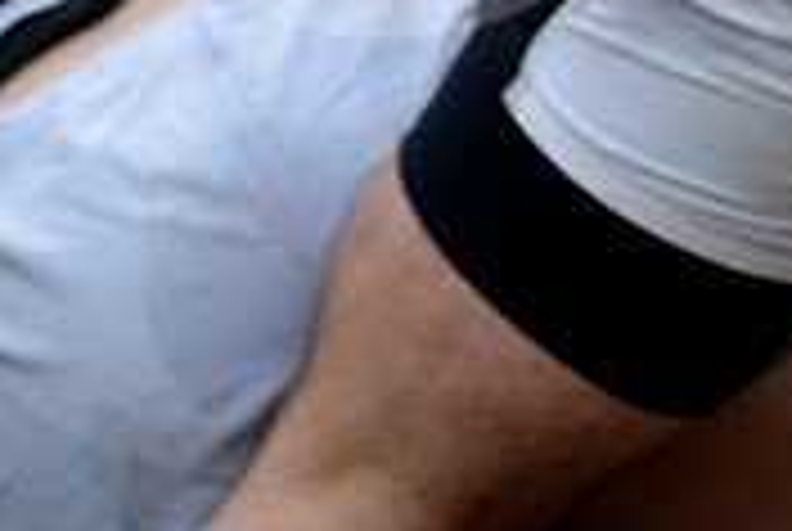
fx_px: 30455
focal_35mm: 1382
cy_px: -281
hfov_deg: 1.5
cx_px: 1156
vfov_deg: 1.0
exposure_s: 1/800
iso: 1100
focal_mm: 420
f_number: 4
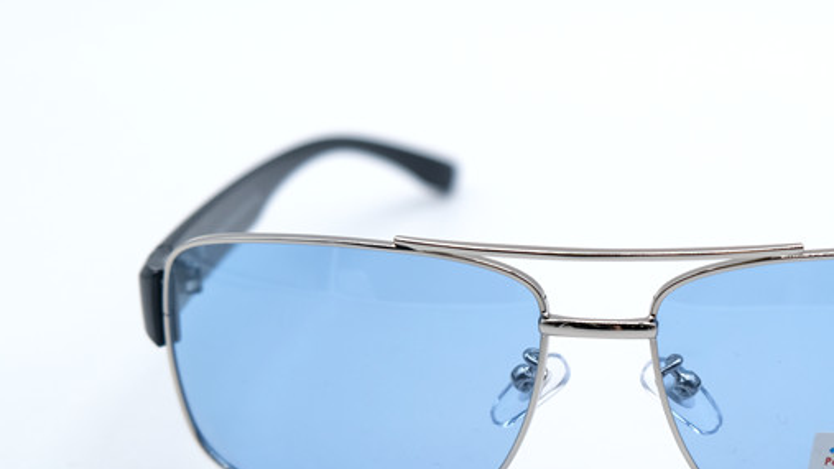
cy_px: 375
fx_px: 2145
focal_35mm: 97
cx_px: 591
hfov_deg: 21.9
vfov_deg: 12.4
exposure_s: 1/1000
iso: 250
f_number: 3.6
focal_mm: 31.5
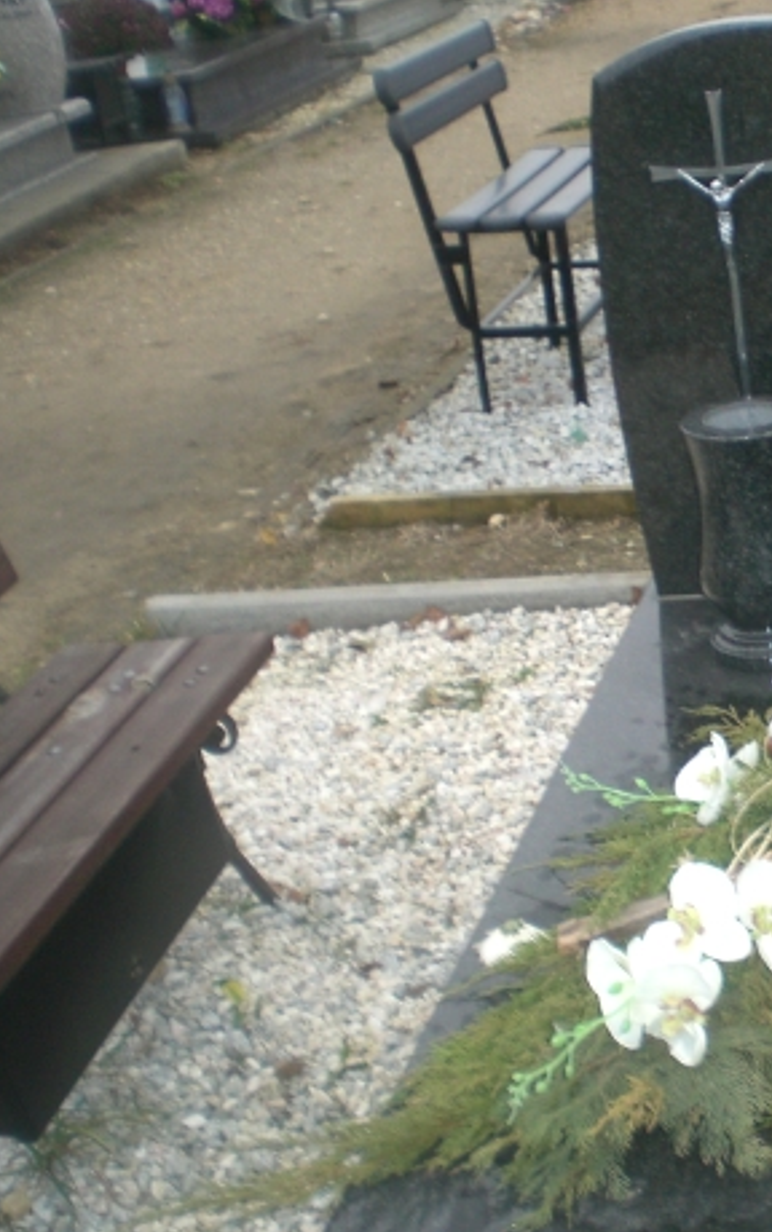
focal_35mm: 56
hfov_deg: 22.0
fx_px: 1883
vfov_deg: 36.3
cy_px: 619
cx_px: 828
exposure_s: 1/100
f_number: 3.1
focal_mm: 6.3
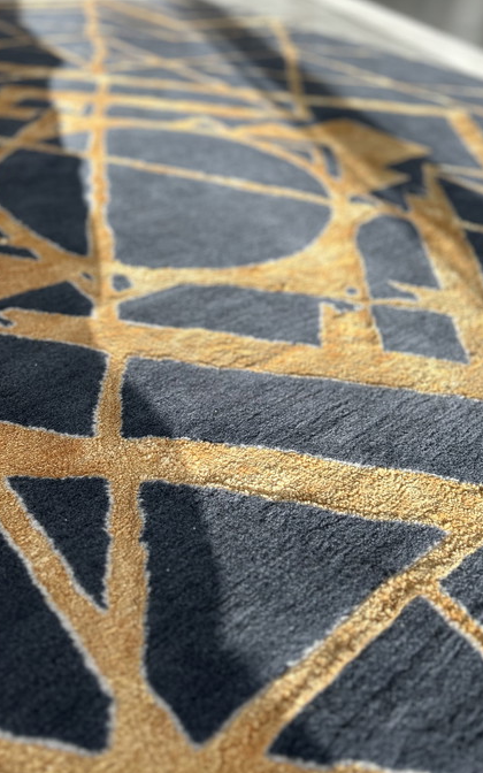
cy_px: 387
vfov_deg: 66.5
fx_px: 590
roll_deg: -5.8
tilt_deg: -39.6
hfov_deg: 44.5
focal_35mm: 28
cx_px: 231
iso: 50
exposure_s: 1/365
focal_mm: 5.7
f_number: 1.5
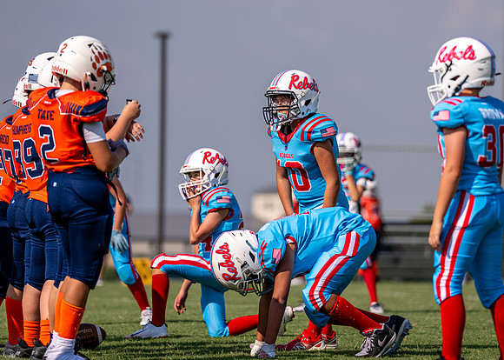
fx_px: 3847
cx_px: 304
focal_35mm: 269
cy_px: 129
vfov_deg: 5.4
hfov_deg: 7.5
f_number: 2.8
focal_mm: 200
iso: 125
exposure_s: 1/4000
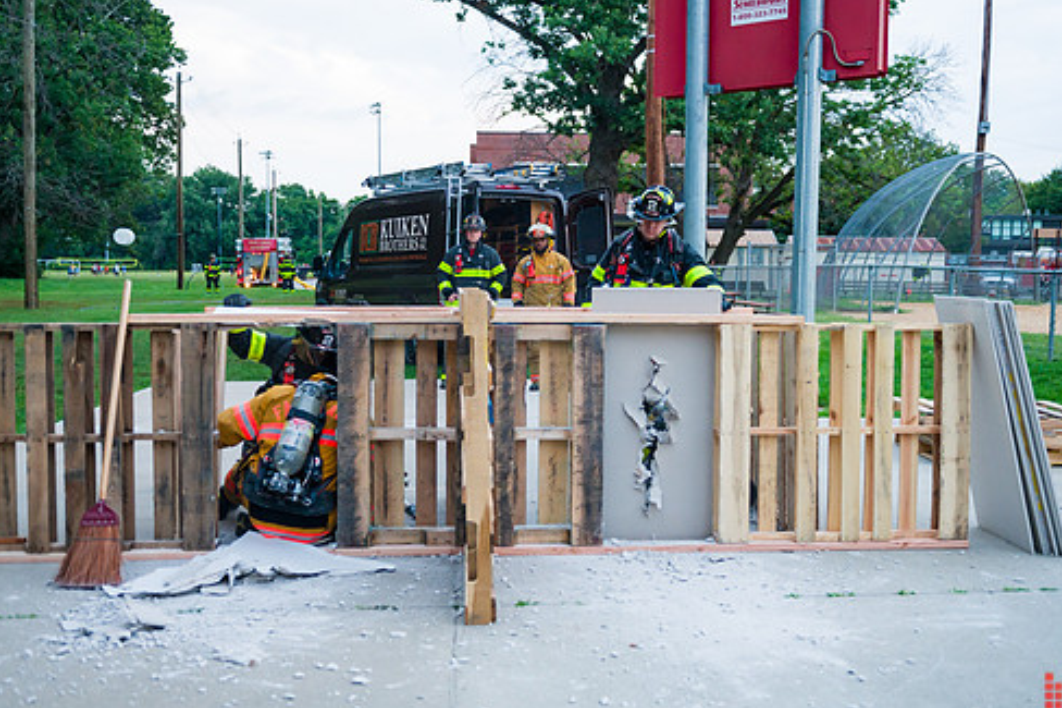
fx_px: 1121
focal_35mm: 38
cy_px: 366
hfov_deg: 50.7
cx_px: 568
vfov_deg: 35.0
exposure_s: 1/200
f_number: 3.2
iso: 1600
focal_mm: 32
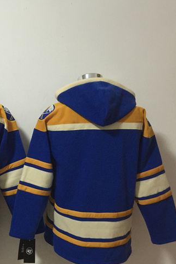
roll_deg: -3.1
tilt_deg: +0.9
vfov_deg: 44.5
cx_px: 24
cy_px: 130
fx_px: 323
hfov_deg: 29.5
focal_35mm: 44
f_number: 2.2
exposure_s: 1/10
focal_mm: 4.15
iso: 125
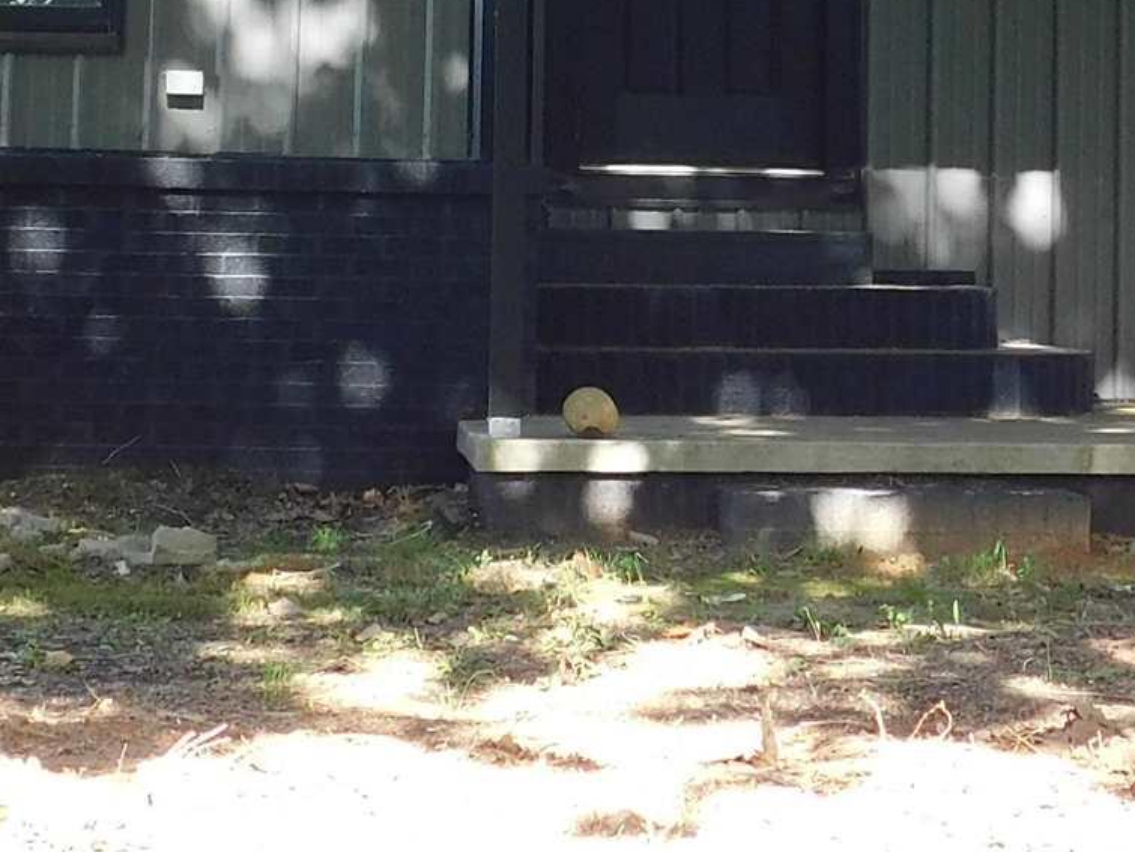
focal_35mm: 122
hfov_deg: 16.1
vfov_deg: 12.0
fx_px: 4002
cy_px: -83
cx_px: 601
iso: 125
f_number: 3.2
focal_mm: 5.3
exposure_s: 1/125
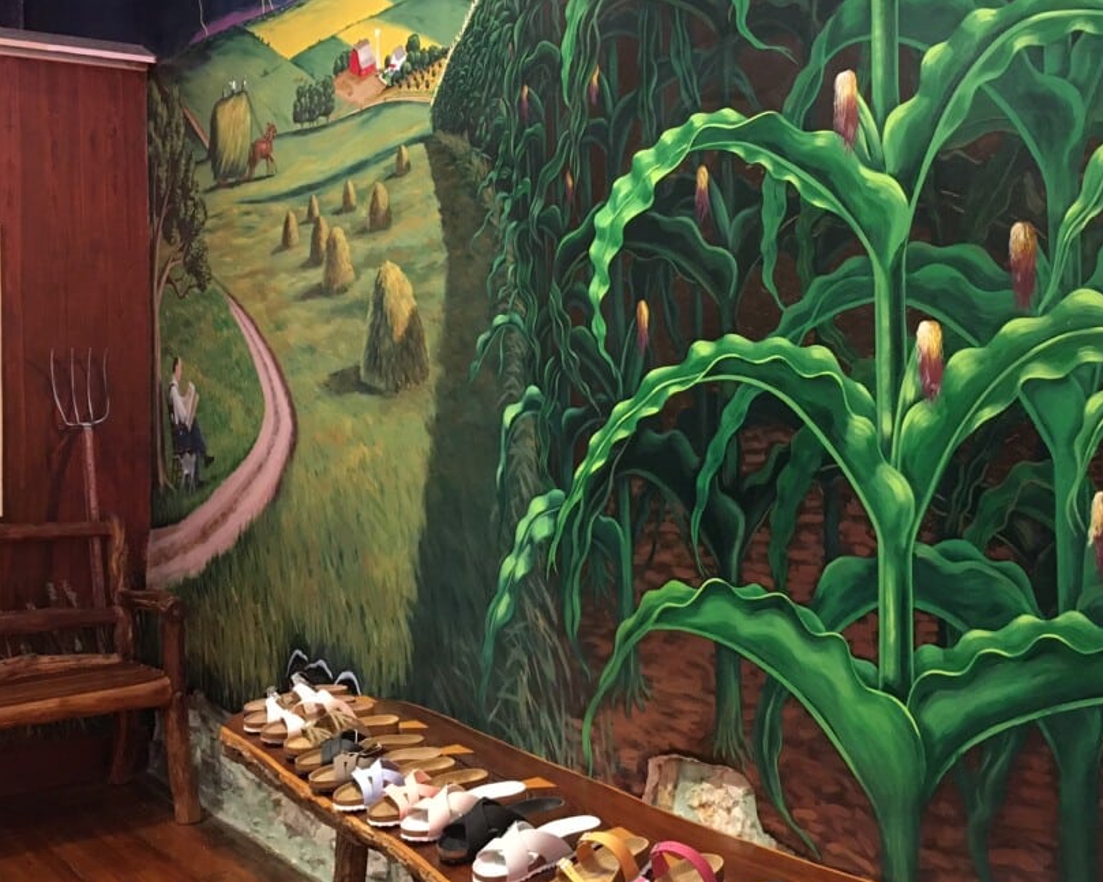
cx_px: 593
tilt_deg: +0.5
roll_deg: +0.9
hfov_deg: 43.8
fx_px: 1371
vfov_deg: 35.5
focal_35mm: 42
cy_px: 350
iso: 200
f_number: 2.2
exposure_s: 1/30
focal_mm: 4.15
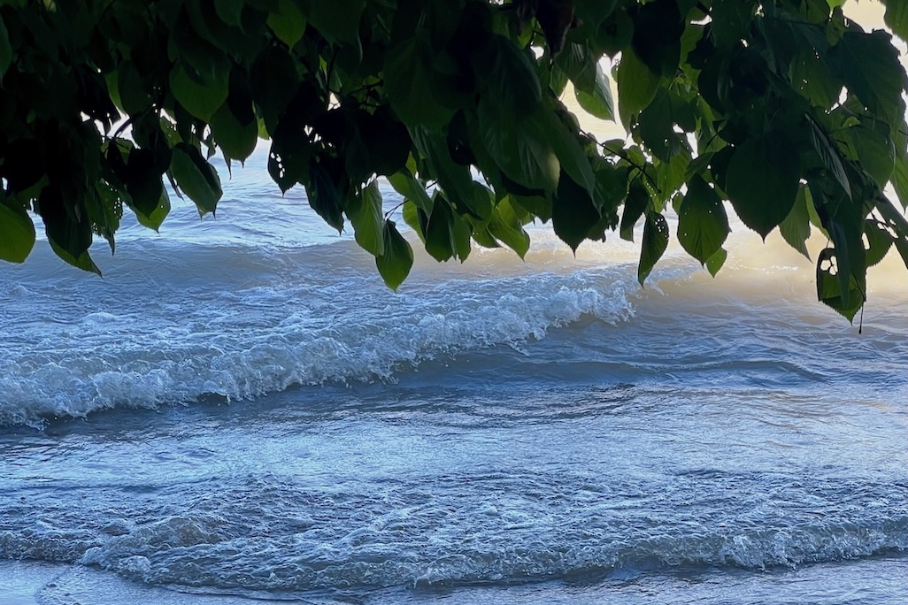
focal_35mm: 107
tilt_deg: -17.0
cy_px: 584
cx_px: 454
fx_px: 2699
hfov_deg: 19.1
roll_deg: +1.2
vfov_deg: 12.7
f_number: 2.8
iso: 40
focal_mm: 9
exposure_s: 1/99
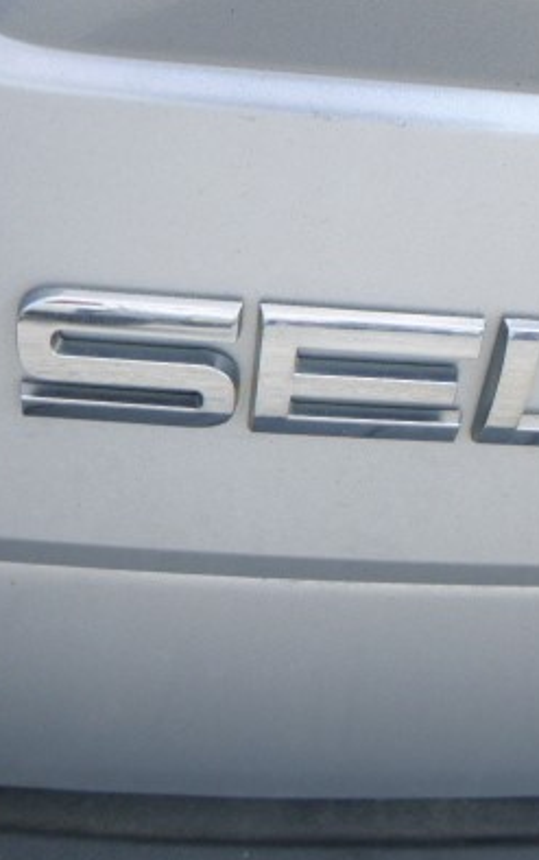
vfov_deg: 45.9
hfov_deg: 29.9
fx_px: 1008
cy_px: 341
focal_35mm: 43
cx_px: 290
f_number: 3.9
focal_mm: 4.5
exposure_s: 1/100
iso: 100
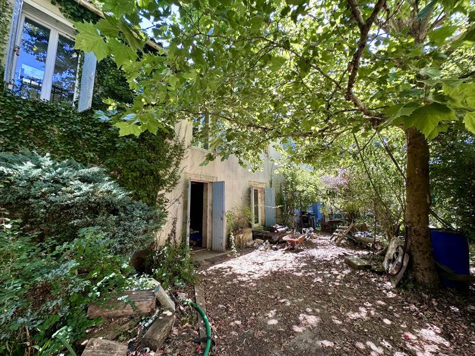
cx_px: 238
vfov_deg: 85.7
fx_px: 192
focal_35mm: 14
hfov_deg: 102.1
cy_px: 178
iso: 50
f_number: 2.2
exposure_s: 1/99
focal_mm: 2.22
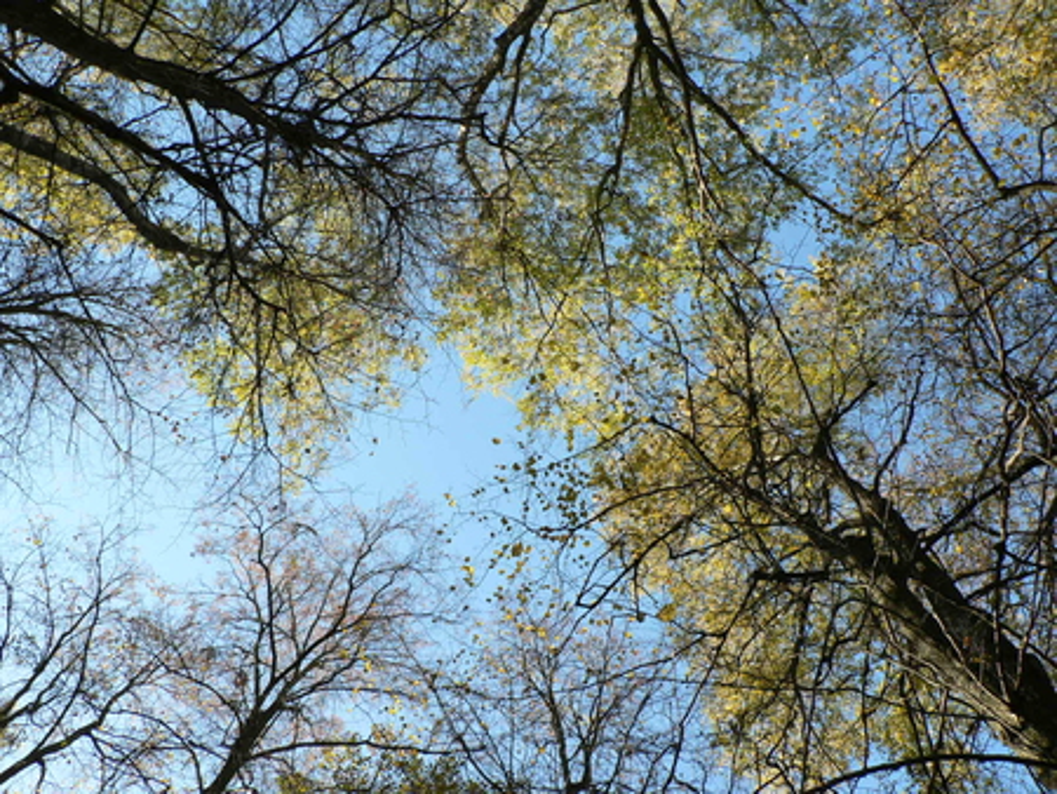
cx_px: 528
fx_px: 1100
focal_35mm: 36
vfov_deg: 39.7
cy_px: 397
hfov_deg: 51.3
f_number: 4
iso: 80
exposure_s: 1/160
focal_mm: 6
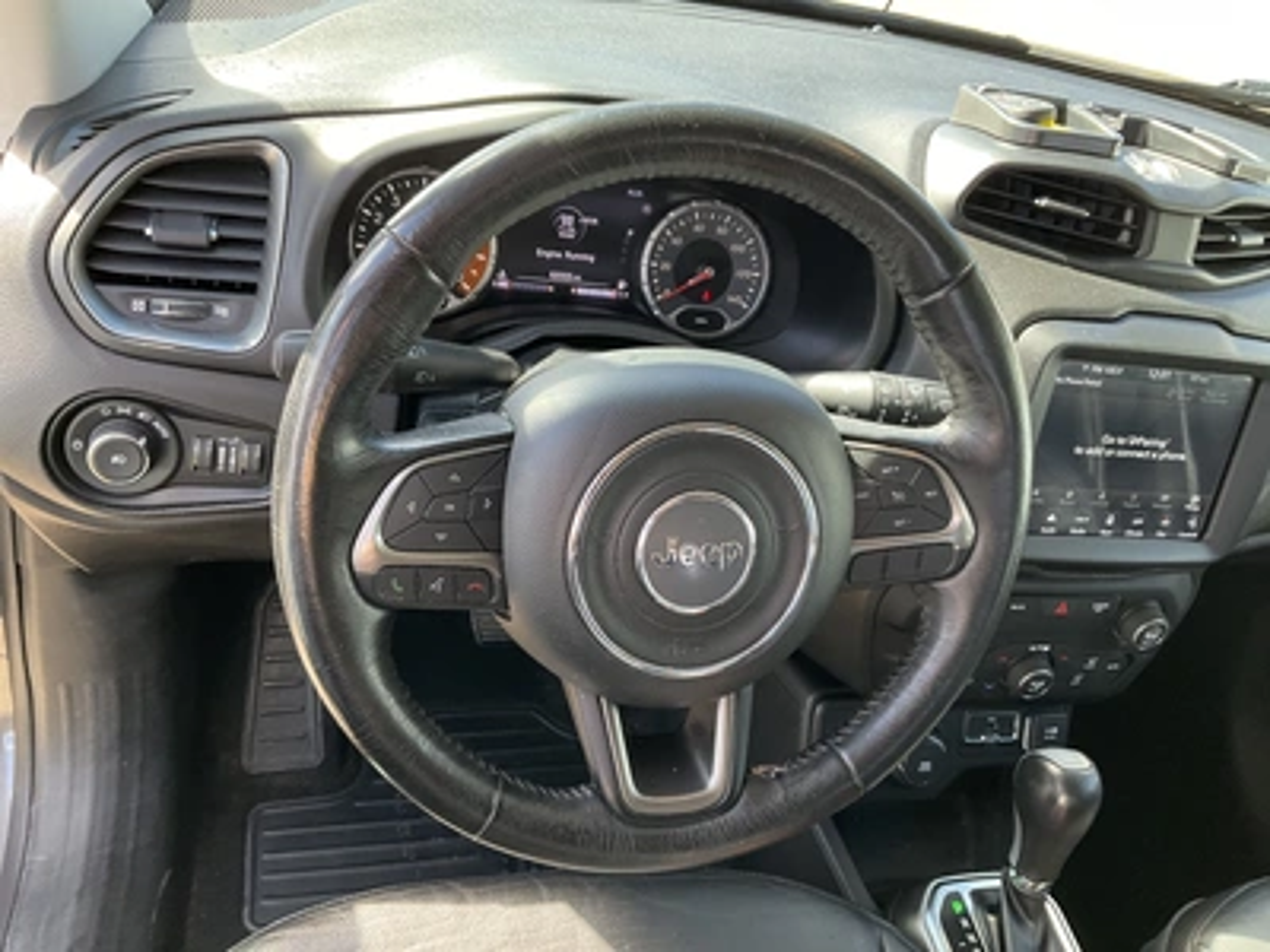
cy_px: 476
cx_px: 635
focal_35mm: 29
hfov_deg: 61.7
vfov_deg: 48.2
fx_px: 1064
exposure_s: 1/104
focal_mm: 3
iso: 64
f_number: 1.8
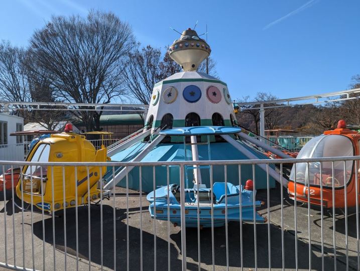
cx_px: 180
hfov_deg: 71.5
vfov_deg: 56.9
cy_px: 136
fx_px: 250
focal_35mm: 24
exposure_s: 1/2410
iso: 42
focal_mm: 6.81
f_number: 1.85
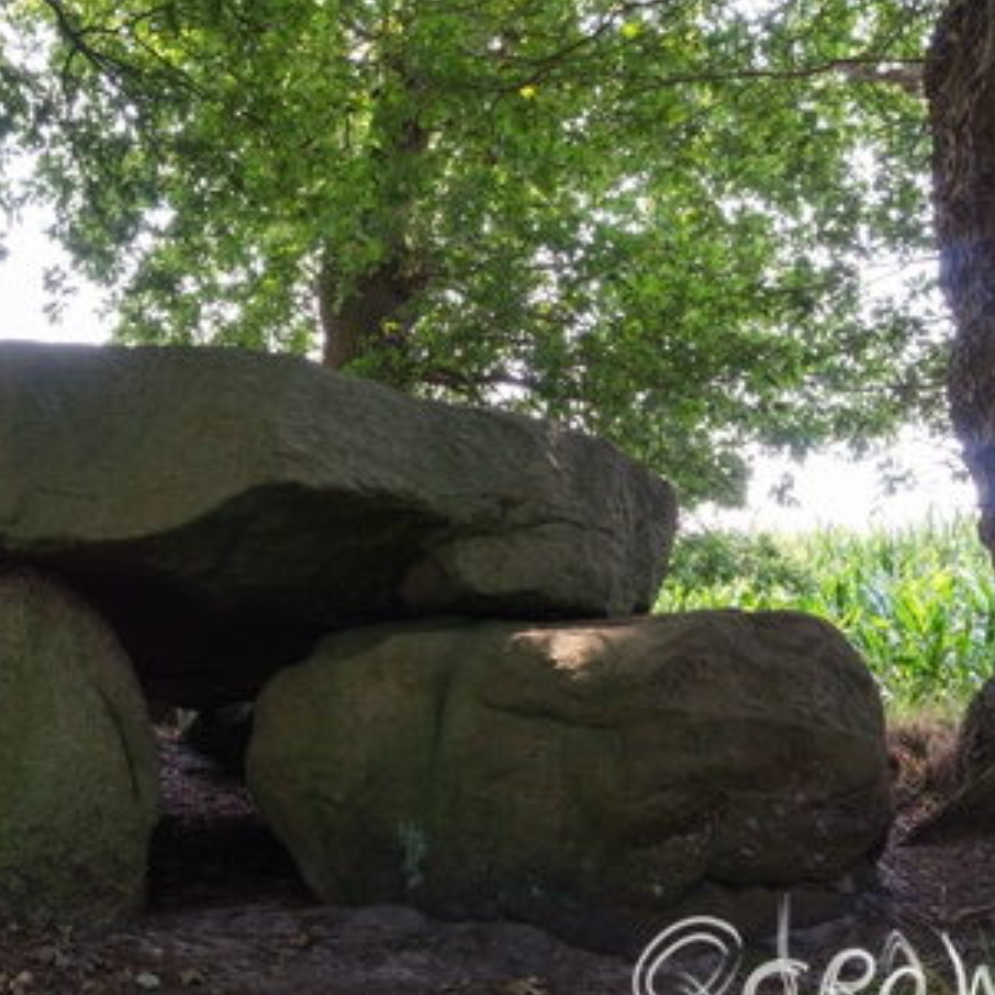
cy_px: 519
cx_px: 214
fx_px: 1236
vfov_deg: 43.8
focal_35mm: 38
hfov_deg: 42.1
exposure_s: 1/40
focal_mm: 18
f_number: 9
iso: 400
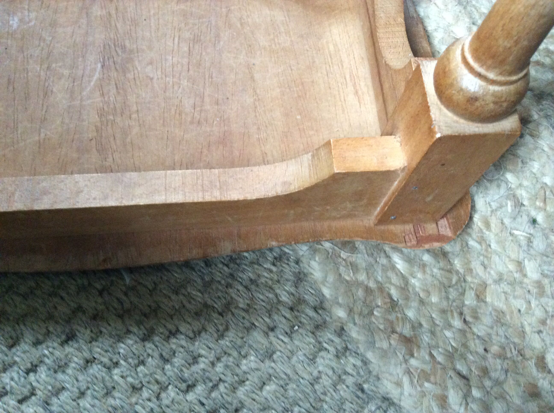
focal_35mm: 32
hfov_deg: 56.9
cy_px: 206
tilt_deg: -65.4
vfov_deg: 44.1
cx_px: 277
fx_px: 511
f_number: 2.4
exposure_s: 1/17
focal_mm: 3.3
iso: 320
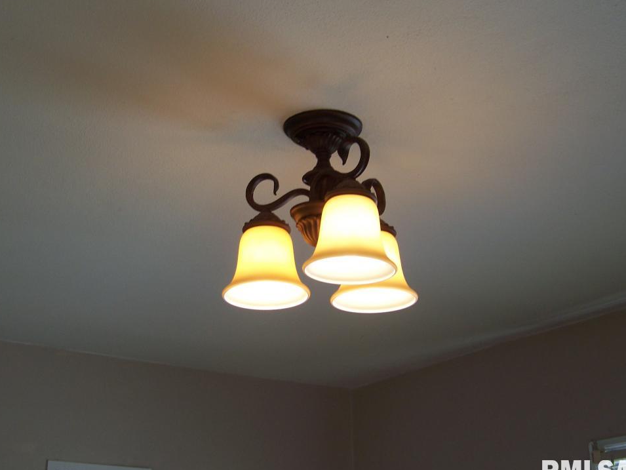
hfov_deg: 32.7
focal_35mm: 59
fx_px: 1067
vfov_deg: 24.8
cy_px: 242
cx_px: 306
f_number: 3.2
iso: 64
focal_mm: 9.36
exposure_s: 1/30
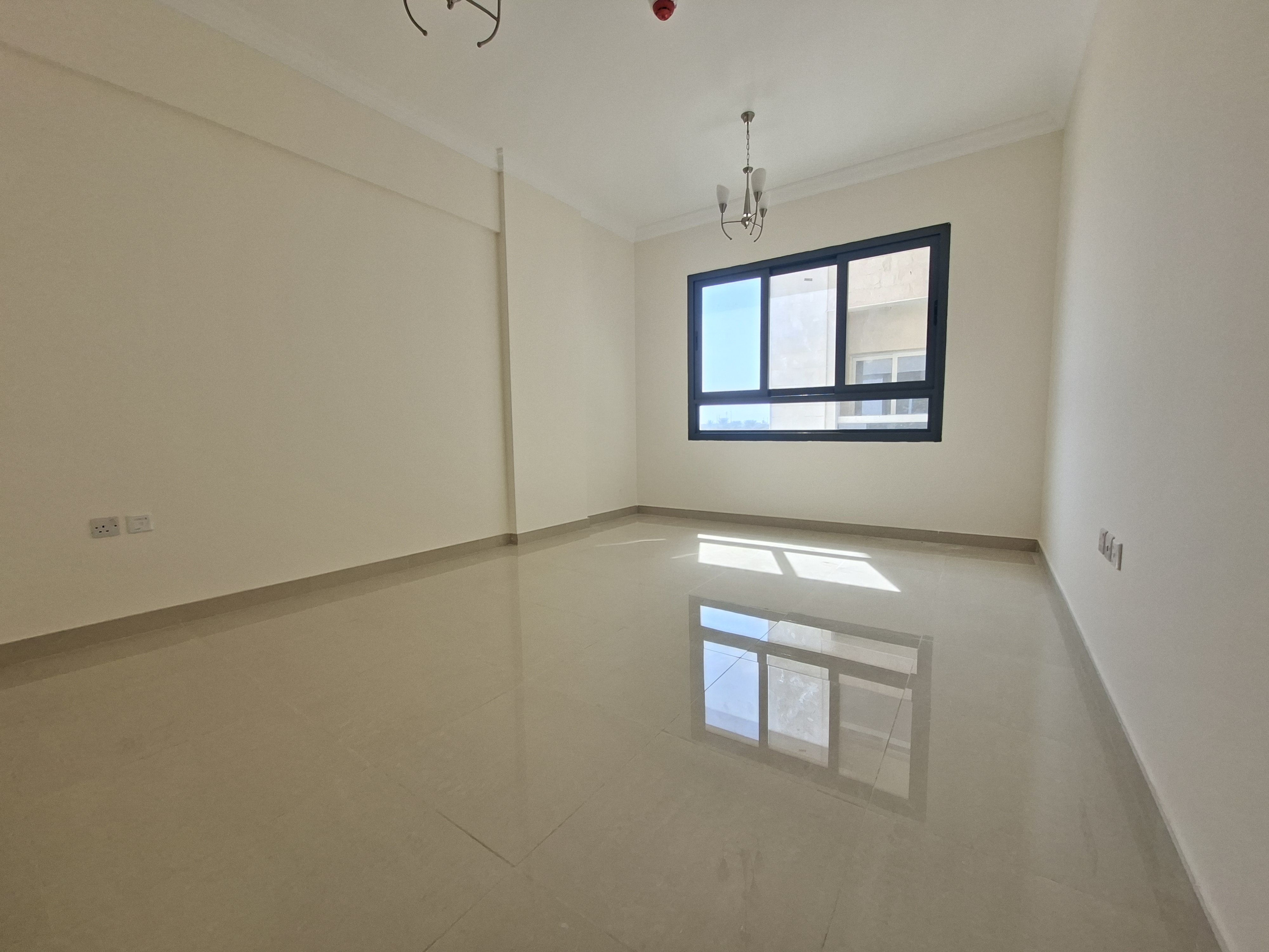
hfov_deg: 106.2
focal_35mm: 13
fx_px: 477
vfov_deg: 89.9
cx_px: 634
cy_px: 476
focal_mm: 1.74
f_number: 2.2
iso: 50
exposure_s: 1/120
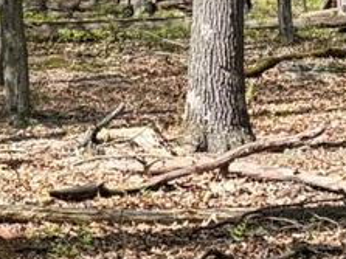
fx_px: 1678
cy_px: -64
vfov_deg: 8.7
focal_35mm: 168
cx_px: -254
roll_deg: -0.9
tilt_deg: +9.0
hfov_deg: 11.1
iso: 50
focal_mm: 5.96
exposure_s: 1/791
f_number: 1.6
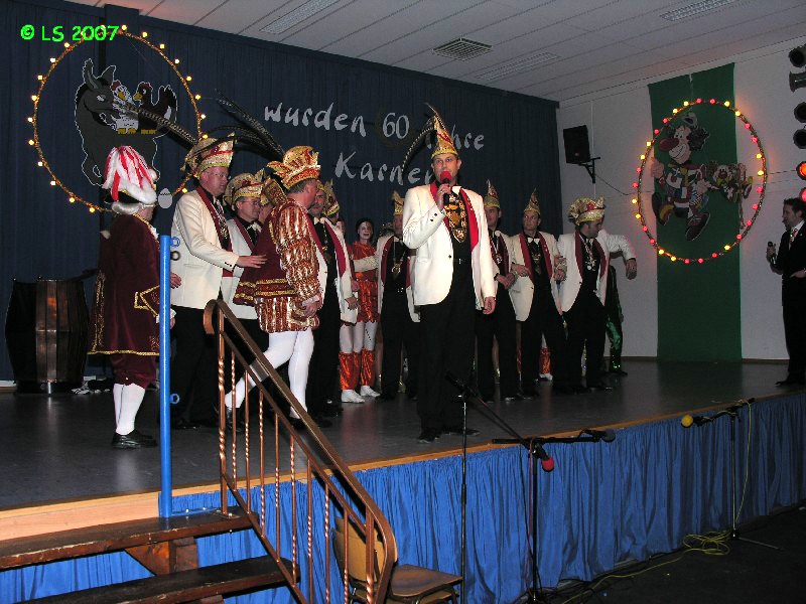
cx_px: 403
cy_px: 302
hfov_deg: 52.6
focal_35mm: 35
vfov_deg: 40.7
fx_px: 815
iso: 50
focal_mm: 8.9
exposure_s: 1/60.1
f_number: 4
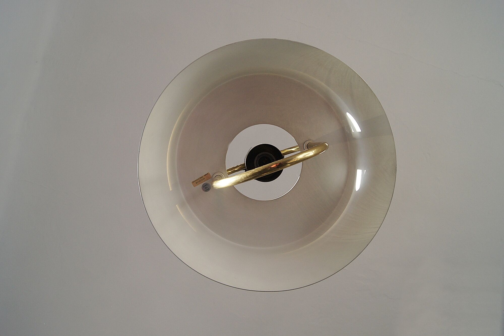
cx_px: 252
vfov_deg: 47.9
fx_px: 378
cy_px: 168
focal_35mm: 27
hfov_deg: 67.4
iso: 400
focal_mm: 18
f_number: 5.6
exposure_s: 1/200
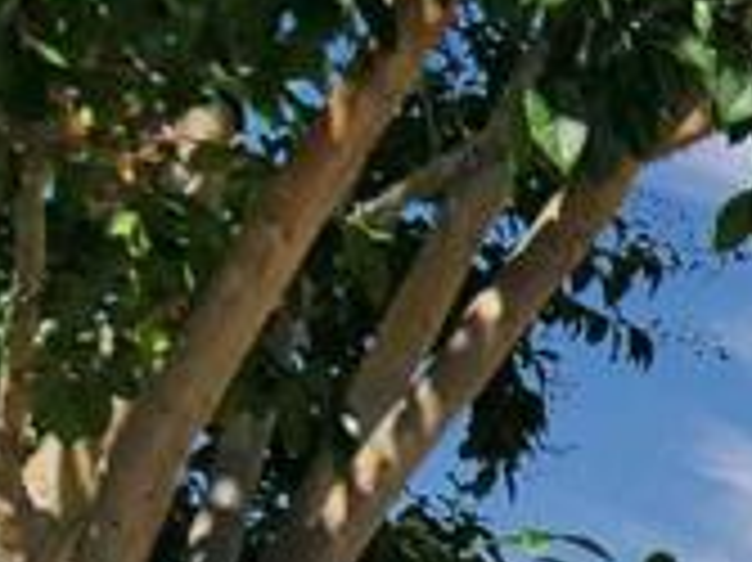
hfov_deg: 9.4
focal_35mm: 172
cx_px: 2134
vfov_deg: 7.7
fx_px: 3734
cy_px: 1601
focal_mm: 14
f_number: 6.3
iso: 100
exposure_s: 1/800
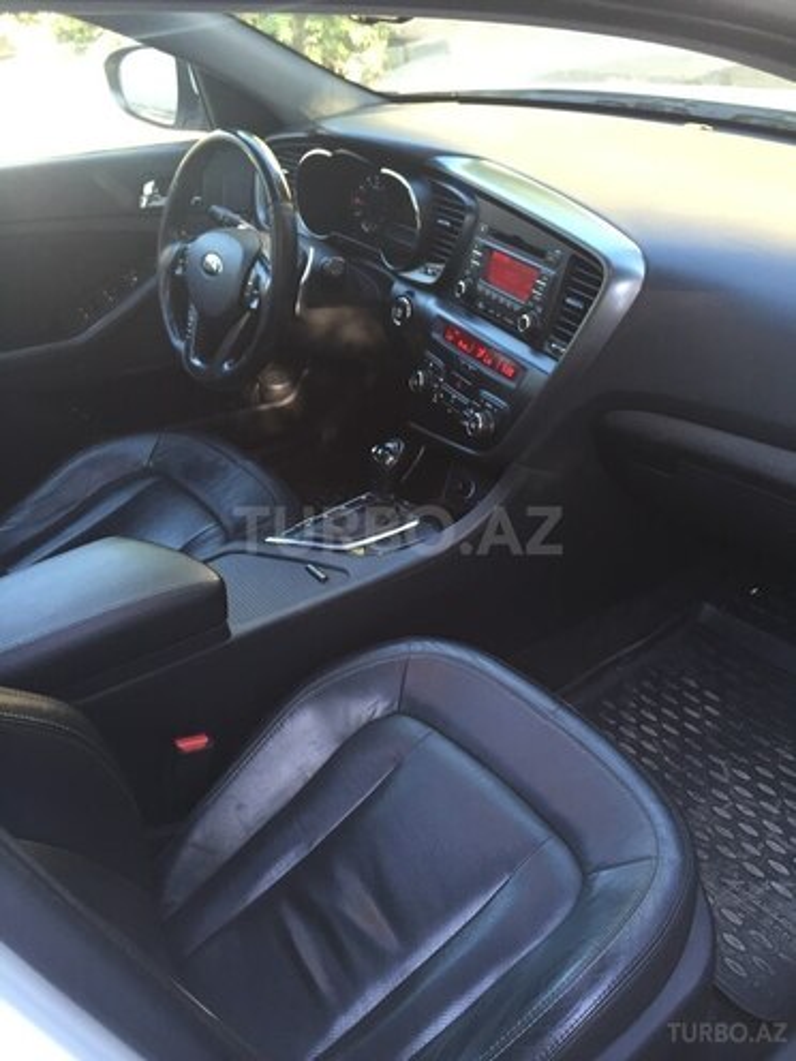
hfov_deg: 48.2
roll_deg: +8.7
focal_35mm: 29
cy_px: 530
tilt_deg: -35.3
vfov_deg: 61.7
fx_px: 889
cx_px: 398
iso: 50
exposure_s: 1/33
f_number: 2.2
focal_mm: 4.15
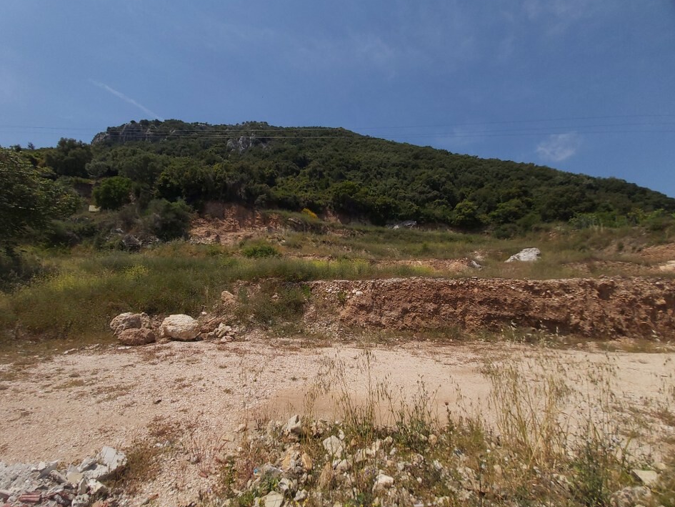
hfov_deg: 106.1
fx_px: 254
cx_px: 319
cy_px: 264
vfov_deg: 89.9
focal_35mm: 13
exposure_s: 1/3038
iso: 40
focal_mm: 1.42
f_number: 2.2
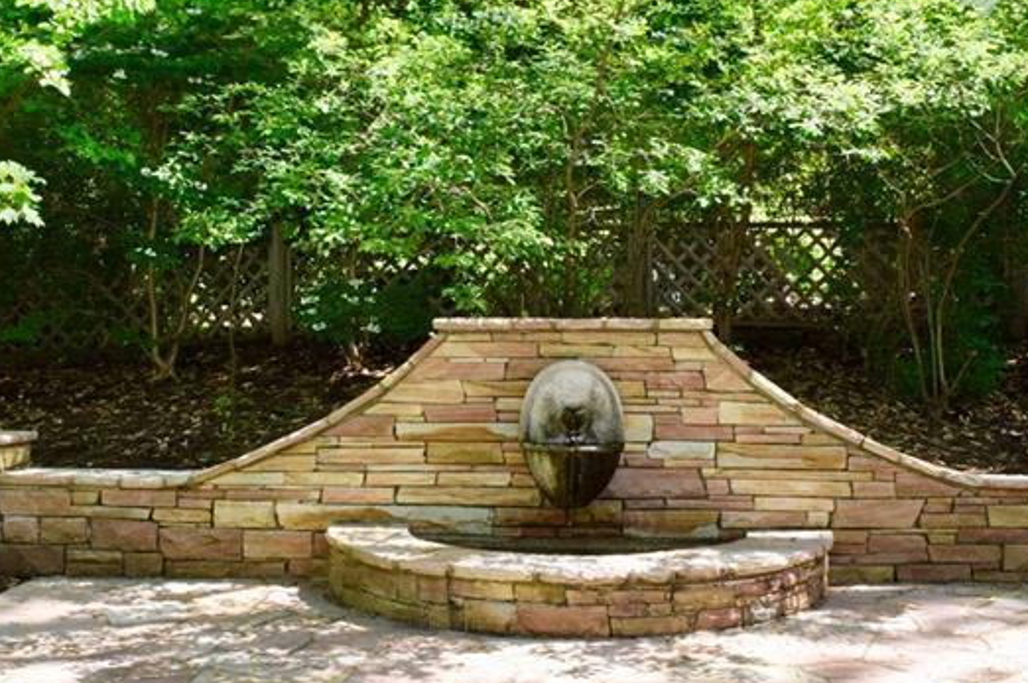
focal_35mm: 46
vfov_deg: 29.2
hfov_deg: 42.8
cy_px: 321
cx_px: 518
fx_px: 1312
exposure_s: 1/200
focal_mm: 20
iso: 1600
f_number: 20
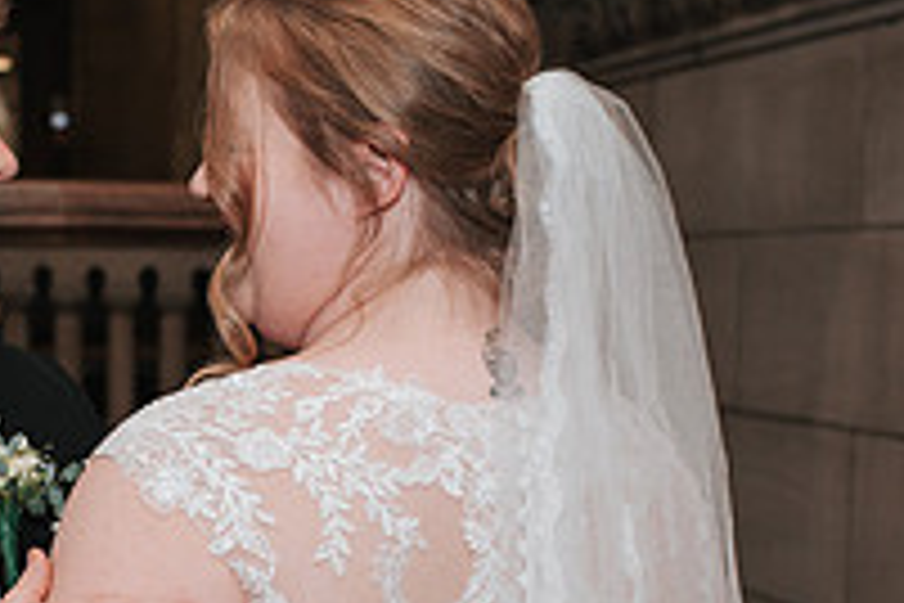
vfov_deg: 13.1
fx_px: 2586
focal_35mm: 103
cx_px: 67
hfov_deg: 19.4
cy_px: 583
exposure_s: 1/200
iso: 1000
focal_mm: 35
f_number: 3.5
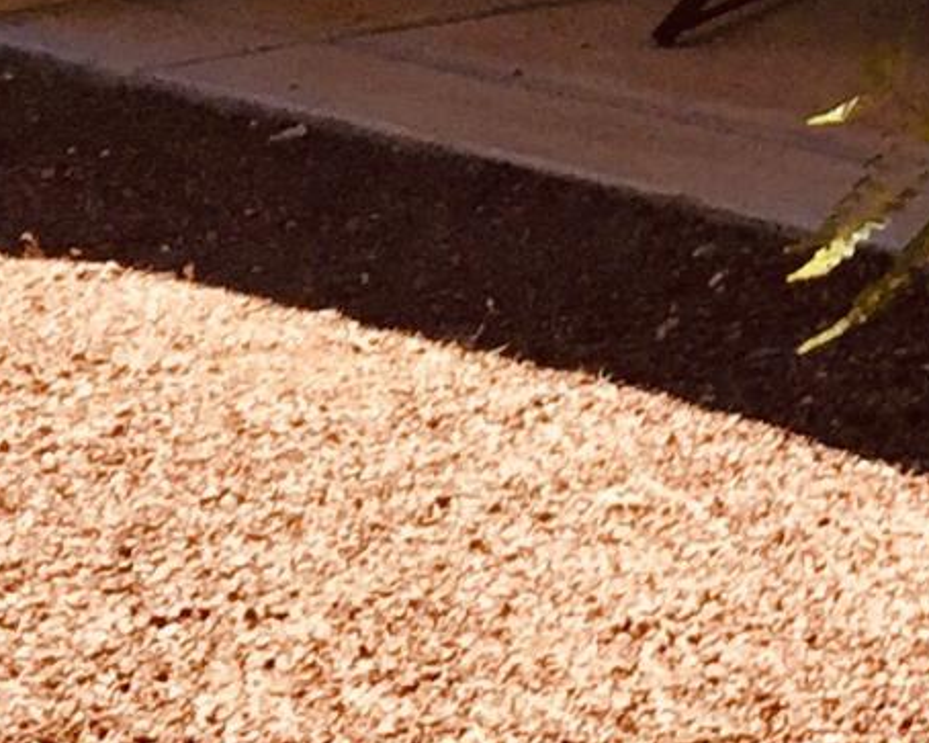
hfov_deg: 9.3
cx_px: 2226
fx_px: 5140
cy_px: -733
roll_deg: -0.2
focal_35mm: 187
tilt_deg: -3.0
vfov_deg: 7.9
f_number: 2.2
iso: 32
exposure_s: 1/1464
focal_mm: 4.15
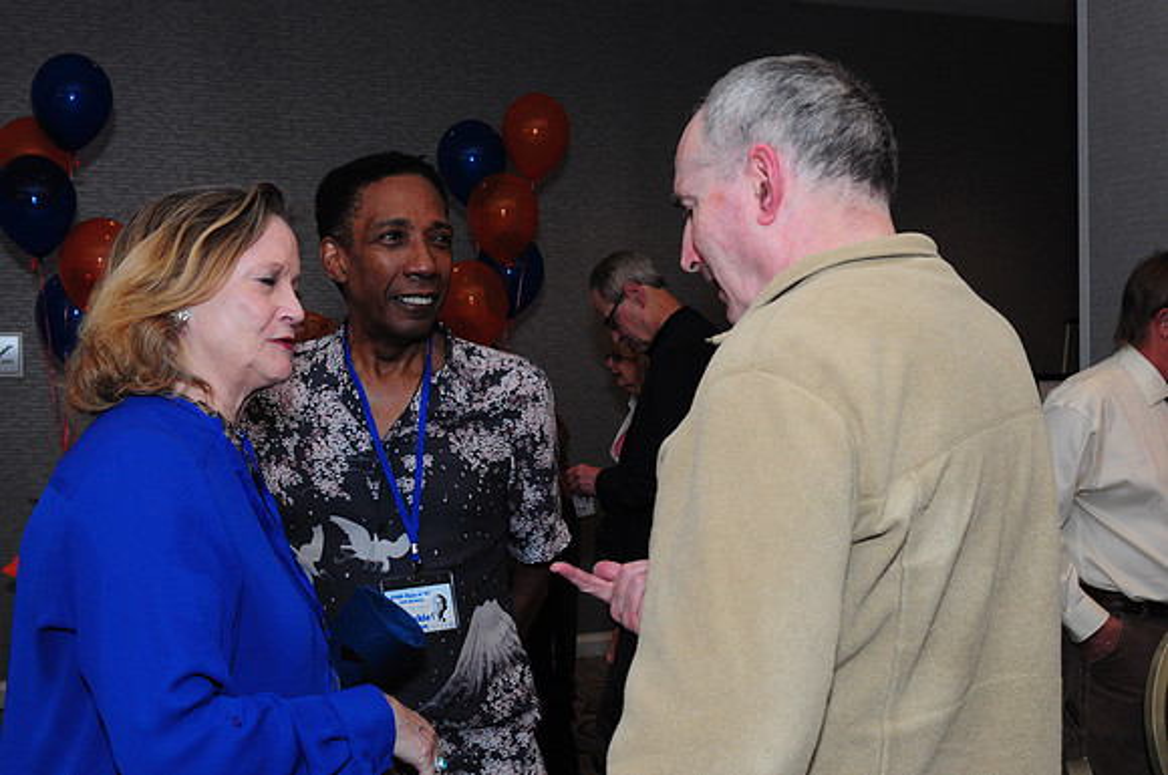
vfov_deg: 30.8
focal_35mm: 44
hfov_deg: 45.0
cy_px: 388
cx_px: 584
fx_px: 1409
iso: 1000
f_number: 6.3
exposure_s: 1/60
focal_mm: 29
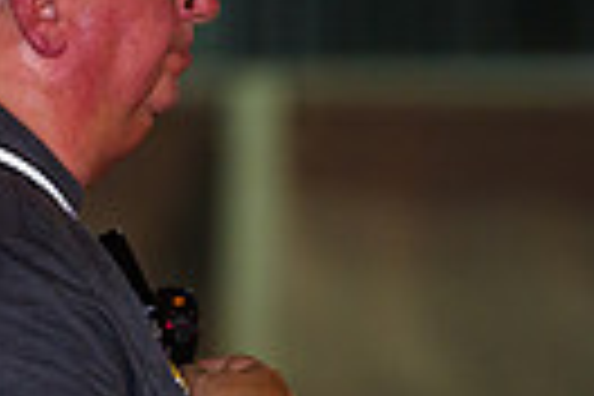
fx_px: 14486
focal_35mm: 878
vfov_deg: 1.6
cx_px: 495
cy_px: 490
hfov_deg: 2.3
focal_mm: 200
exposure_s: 1/125
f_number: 3.2
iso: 1600
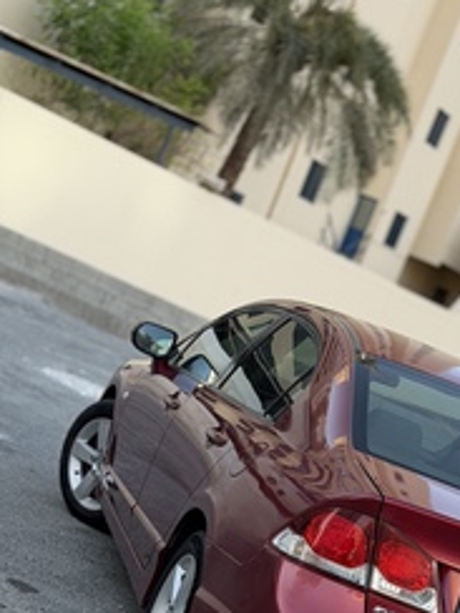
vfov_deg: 21.4
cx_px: 424
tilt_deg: -5.4
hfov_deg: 16.2
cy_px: 524
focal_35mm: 90
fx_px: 1595
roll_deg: -22.9
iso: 80
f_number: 1.78
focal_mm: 6.76
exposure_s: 1/846
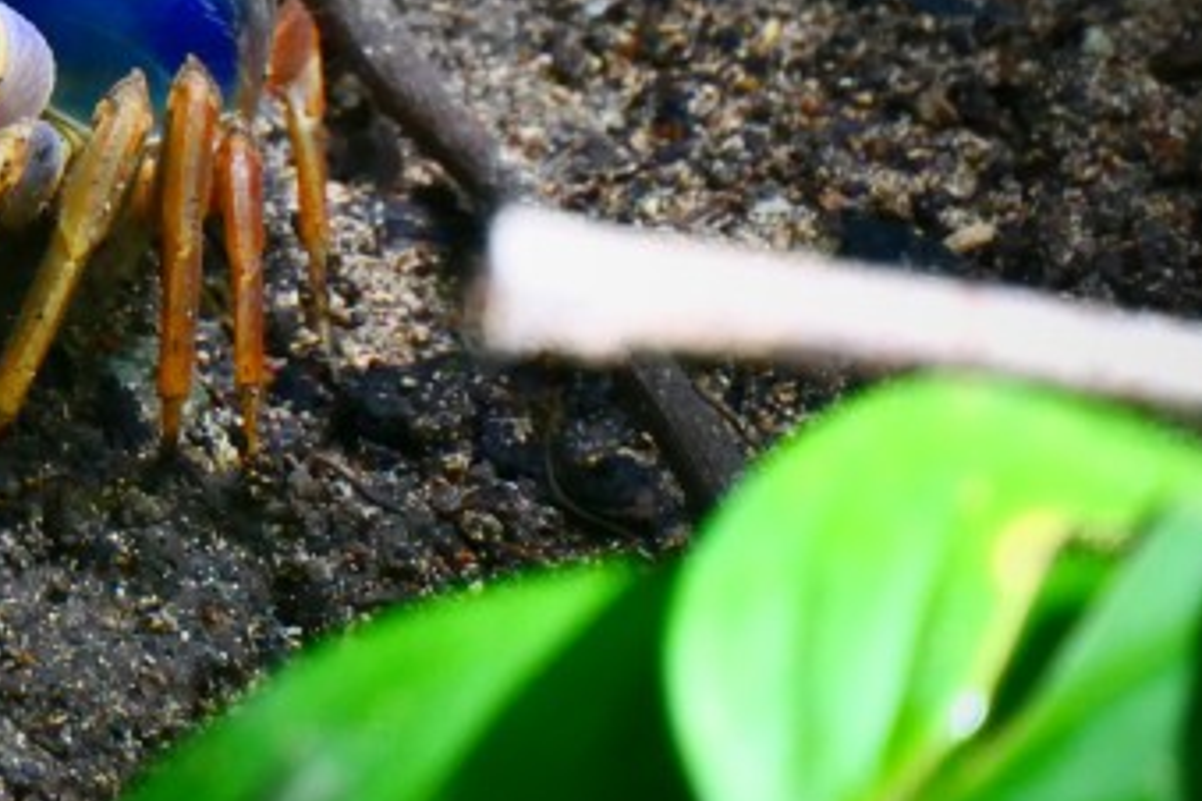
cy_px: 289
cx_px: -163
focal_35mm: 843
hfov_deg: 2.4
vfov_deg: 1.6
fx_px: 28145
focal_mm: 130.8
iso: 1000
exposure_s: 1/125
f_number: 6.4
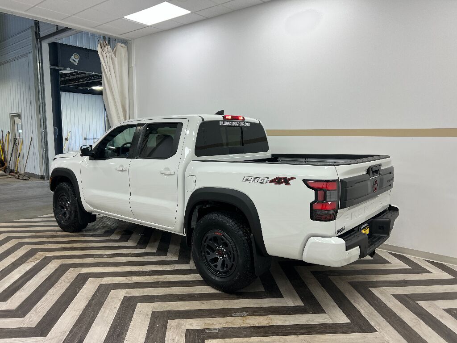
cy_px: 172
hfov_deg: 67.3
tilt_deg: -7.1
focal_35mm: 26
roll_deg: +0.1
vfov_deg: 53.1
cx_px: 228
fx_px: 343
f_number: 1.5
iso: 50
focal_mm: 5.7
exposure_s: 1/120
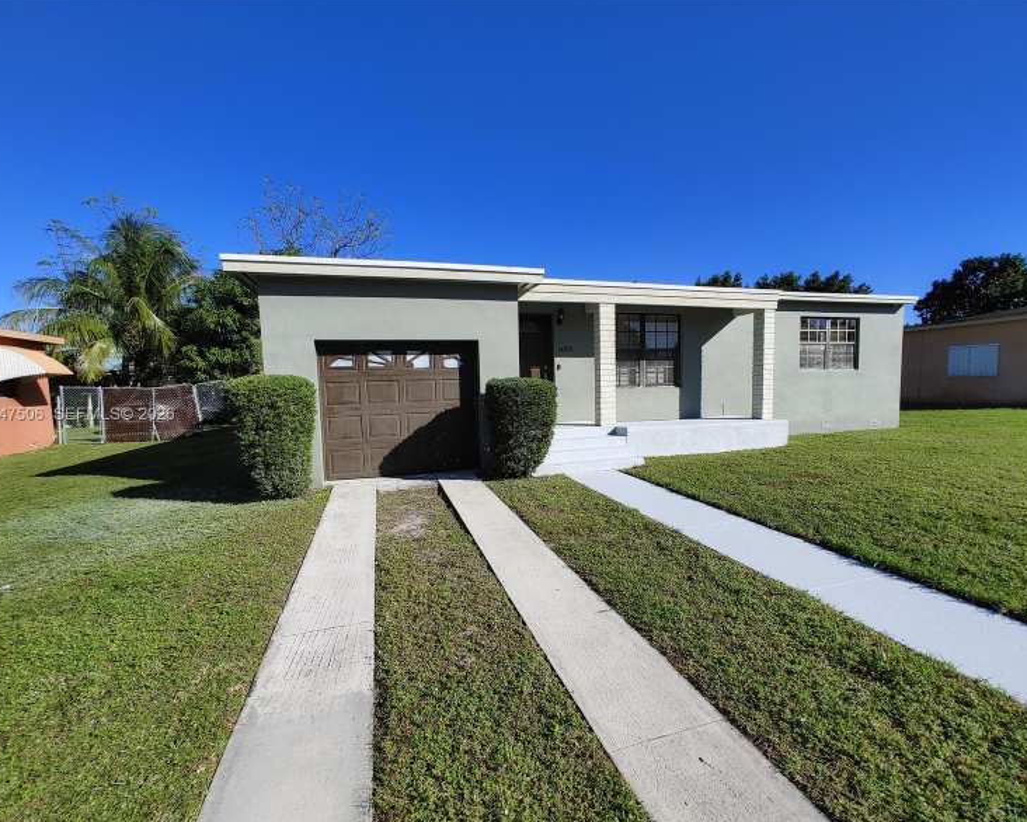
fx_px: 486
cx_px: 518
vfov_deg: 80.4
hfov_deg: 93.1
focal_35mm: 16
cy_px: 415
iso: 50
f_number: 1.9
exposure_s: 1/1176
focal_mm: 1.78
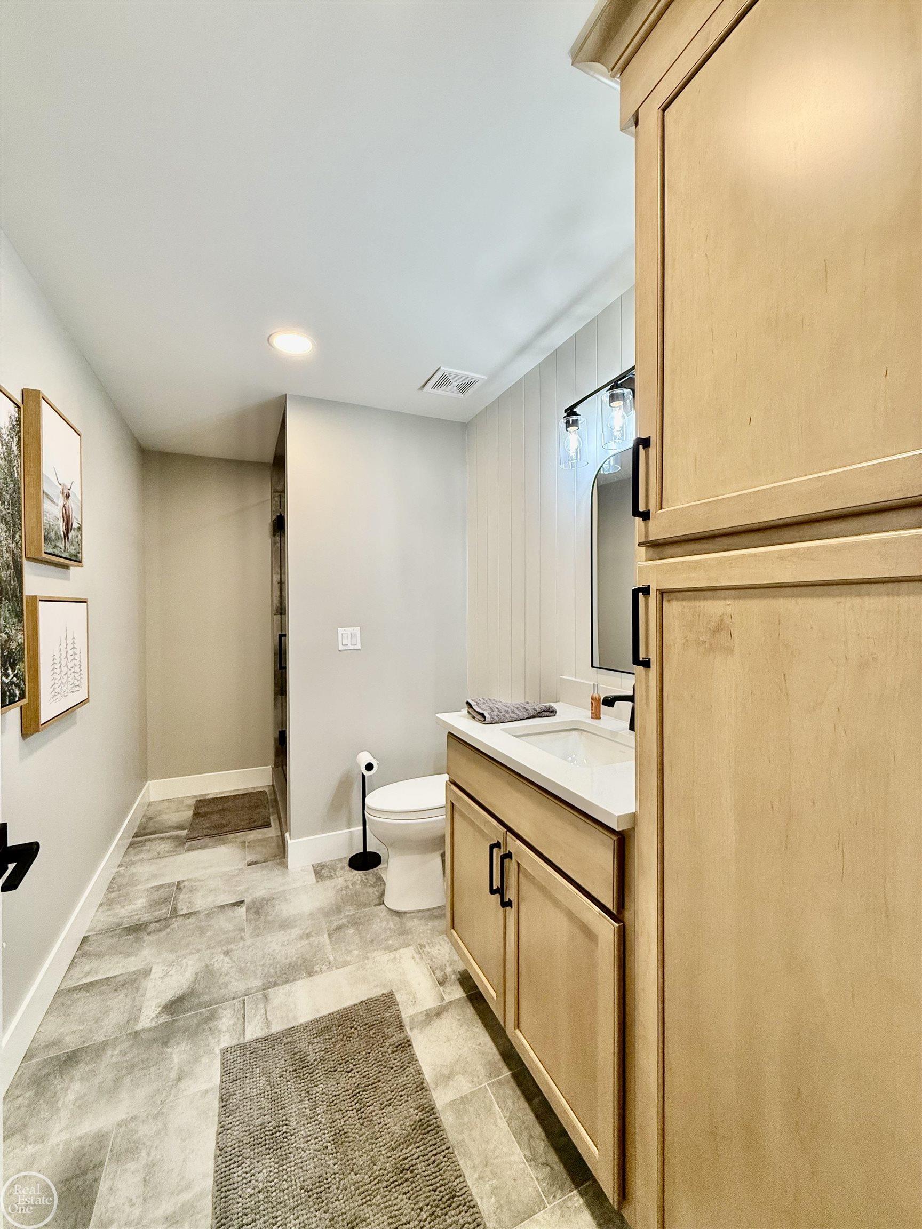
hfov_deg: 85.7
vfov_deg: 102.1
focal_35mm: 14
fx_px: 497
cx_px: 461
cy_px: 614
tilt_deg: +0.6
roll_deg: -0.1
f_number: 2.2
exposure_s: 1/120
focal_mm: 2.22
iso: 100
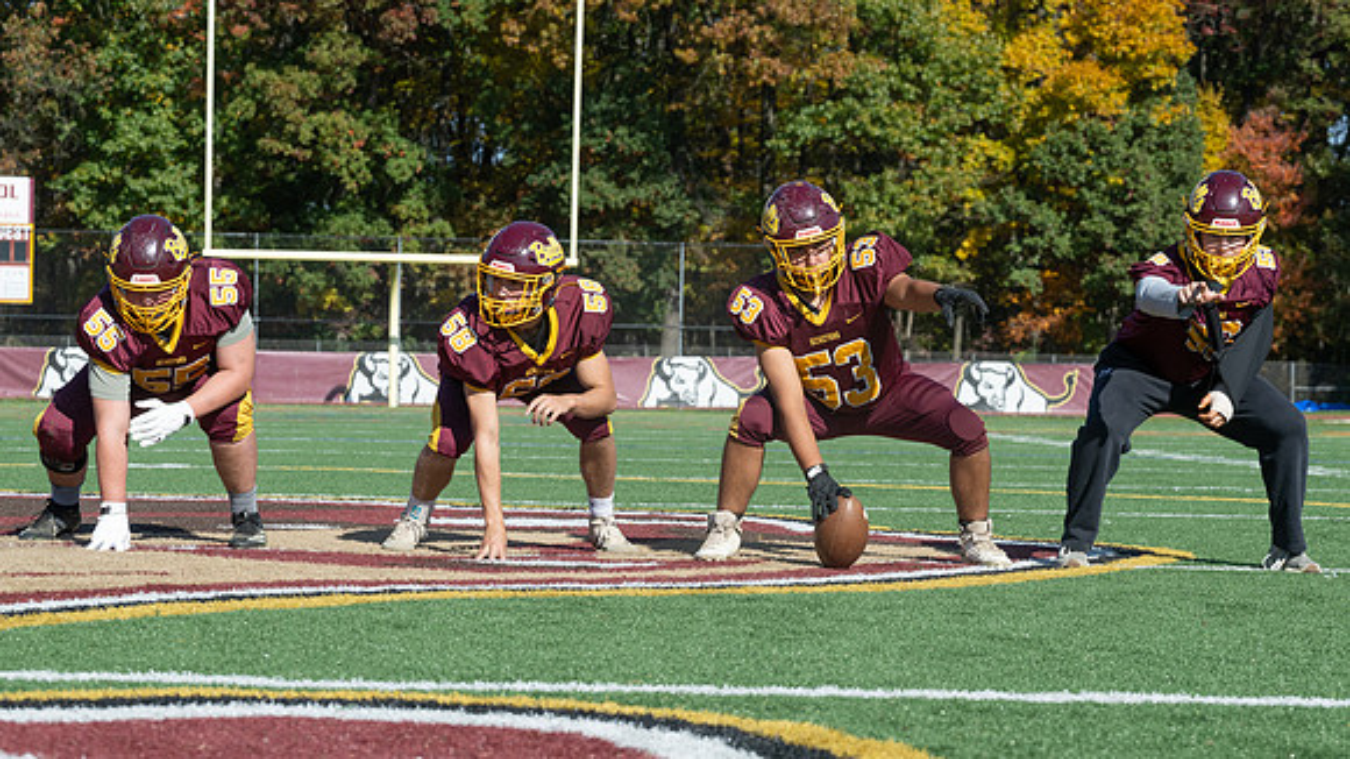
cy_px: 488
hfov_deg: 23.7
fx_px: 3211
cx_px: 706
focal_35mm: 90
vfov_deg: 13.5
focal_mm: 70
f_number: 5.6
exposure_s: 1/1600
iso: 320
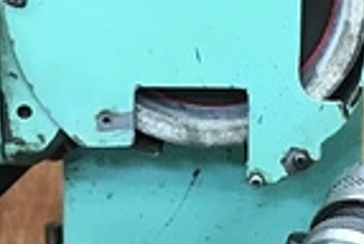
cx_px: 270
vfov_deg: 10.6
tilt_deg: -20.2
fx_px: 1317
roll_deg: -0.2
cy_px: 178
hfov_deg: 15.7
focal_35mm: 130
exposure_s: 1/15
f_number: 1.8
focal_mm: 3.99
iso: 80
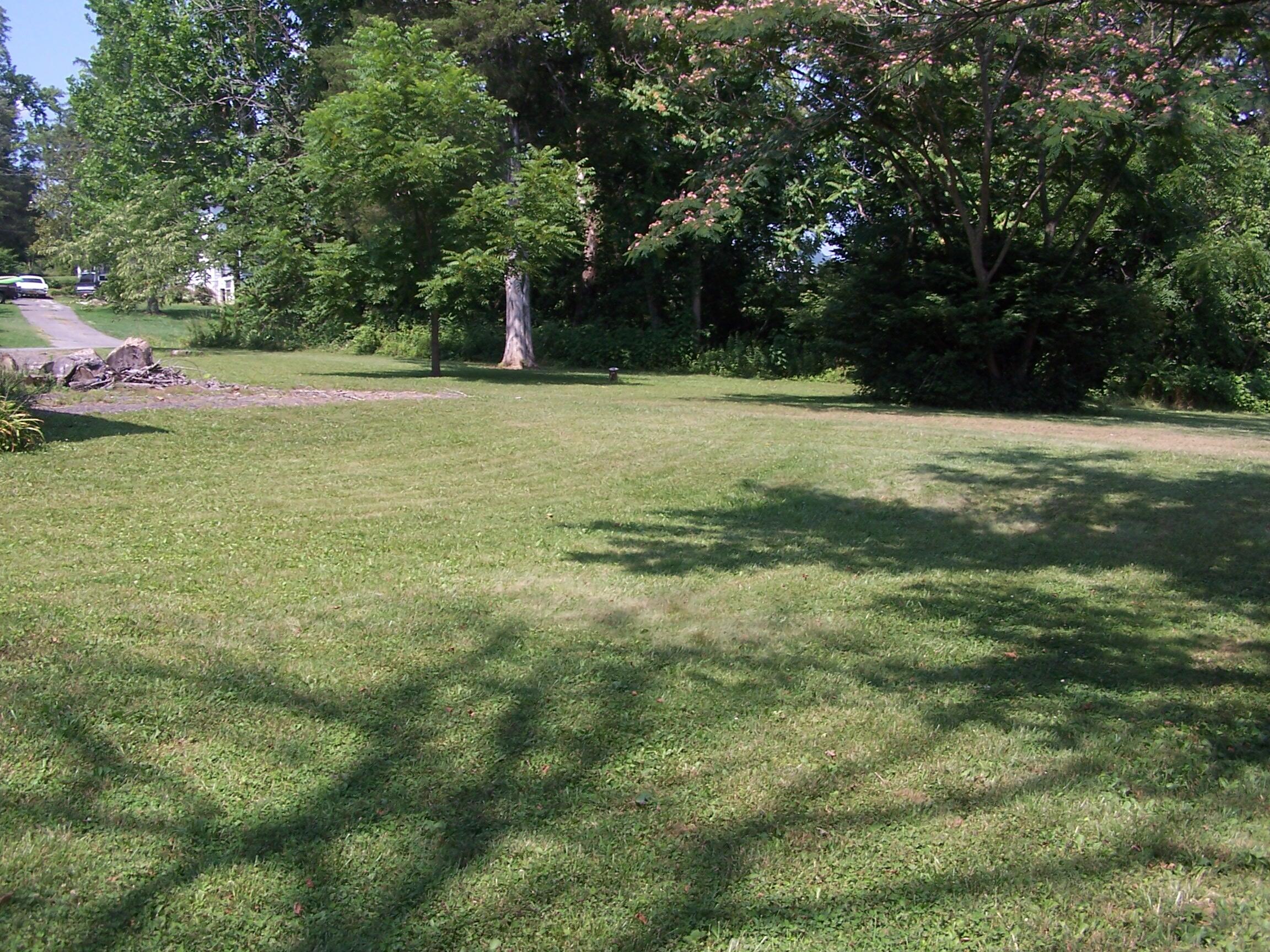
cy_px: 476
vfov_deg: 37.7
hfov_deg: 49.0
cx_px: 635
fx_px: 1394
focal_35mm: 38
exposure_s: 1/350
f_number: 4
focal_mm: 6.3
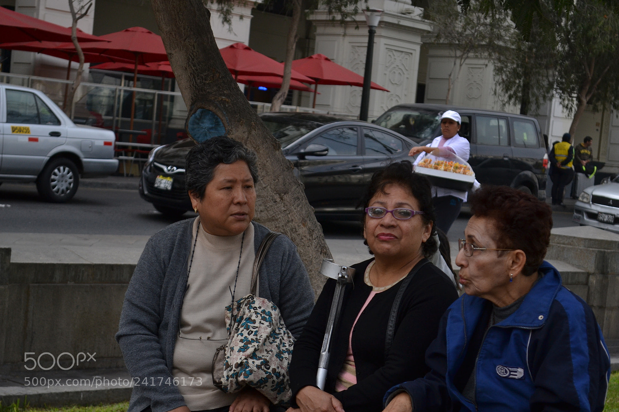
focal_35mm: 82
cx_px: 310
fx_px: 1418
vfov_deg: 16.5
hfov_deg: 24.6
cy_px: 206
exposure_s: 1/640
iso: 200
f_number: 5.6
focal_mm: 55
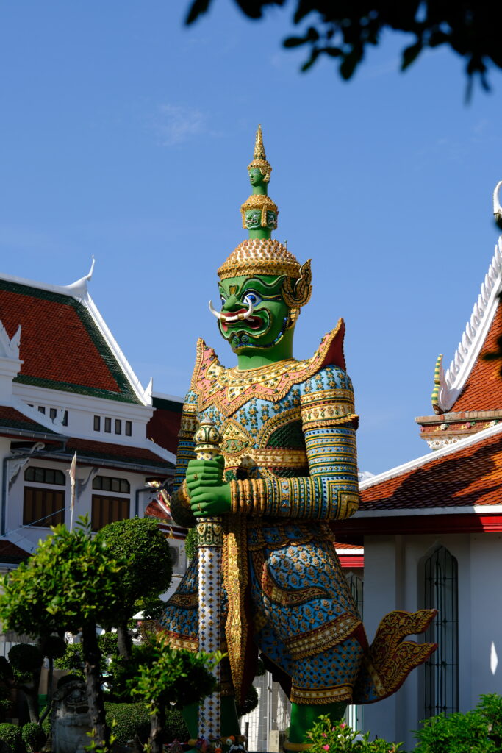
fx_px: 1756
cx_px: 251
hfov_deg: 16.3
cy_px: 376
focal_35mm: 84
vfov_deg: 24.2
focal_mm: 56
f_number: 5.6
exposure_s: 1/680
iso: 125
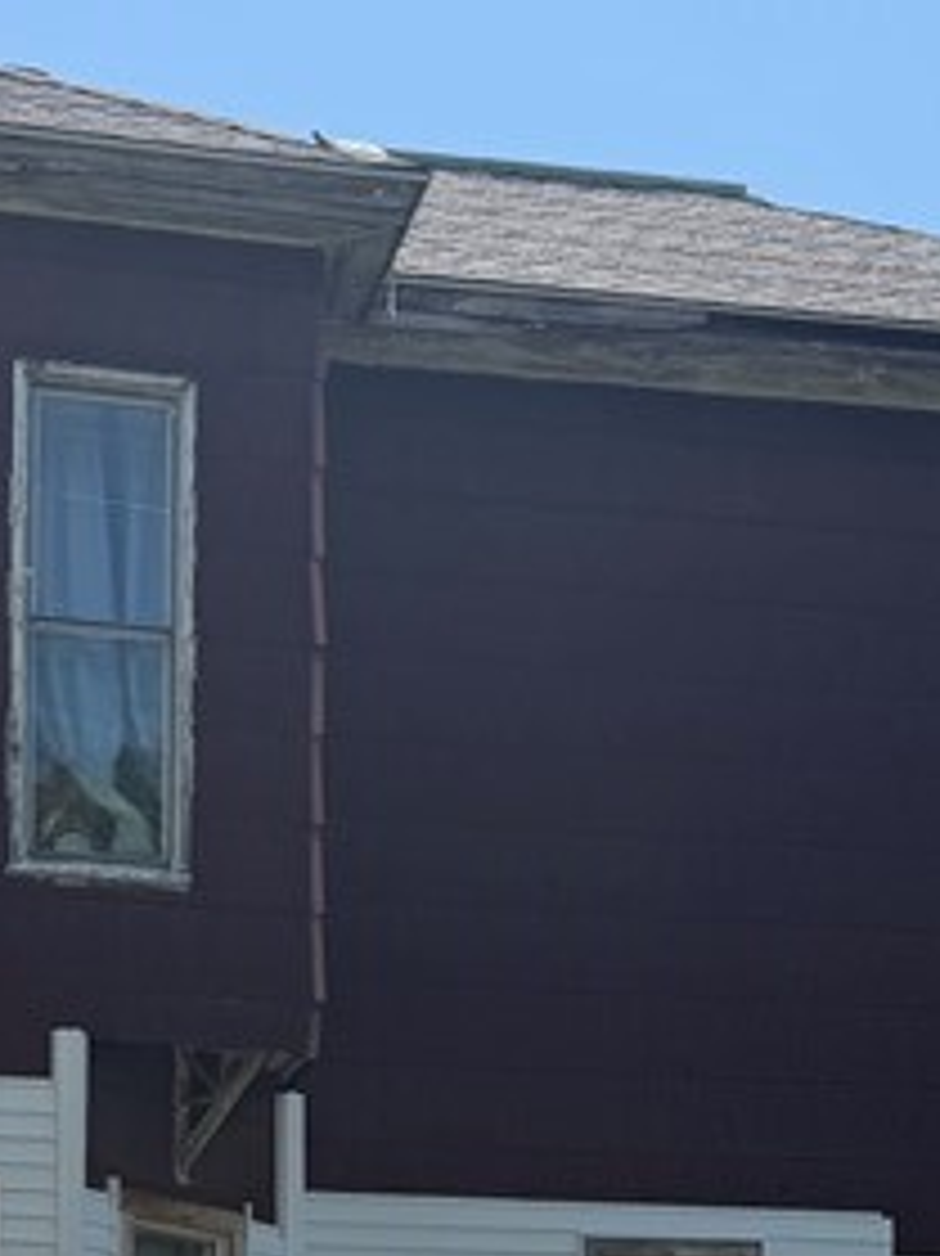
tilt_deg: +0.9
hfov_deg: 16.7
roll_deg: -0.8
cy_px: 1571
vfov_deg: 20.6
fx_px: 3189
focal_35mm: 88
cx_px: 603
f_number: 1.78
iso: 80
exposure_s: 1/4167
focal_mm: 6.76
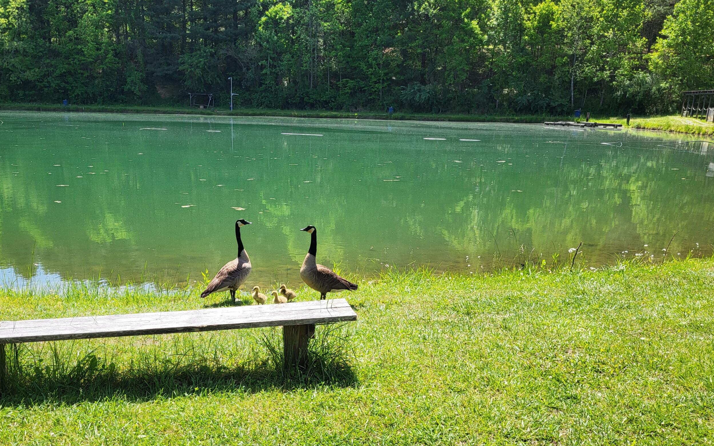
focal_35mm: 33
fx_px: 642
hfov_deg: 57.9
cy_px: 292
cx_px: 300
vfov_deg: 38.0
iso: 40
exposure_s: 1/1369
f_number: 1.8
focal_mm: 5.4
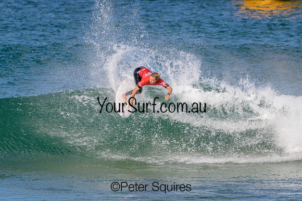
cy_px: 101
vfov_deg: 1.4
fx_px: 8399
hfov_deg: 2.1
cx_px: 151
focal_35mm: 1001
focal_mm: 1000
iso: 110
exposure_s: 1/250
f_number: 11
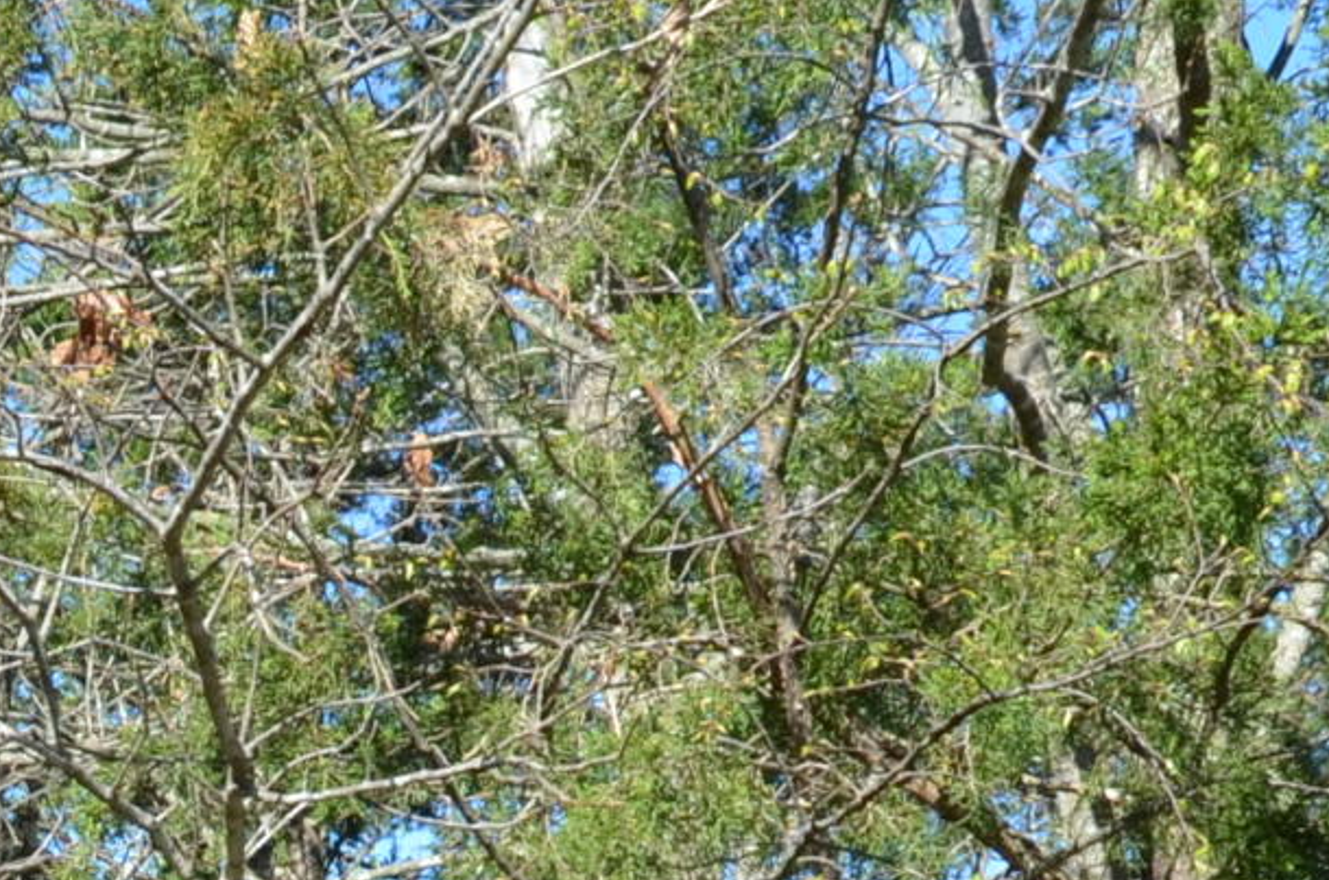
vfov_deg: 9.3
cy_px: 1993
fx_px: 4898
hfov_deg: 14.2
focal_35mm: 133
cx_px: -838
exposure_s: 1/250
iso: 200
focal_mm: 18
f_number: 8
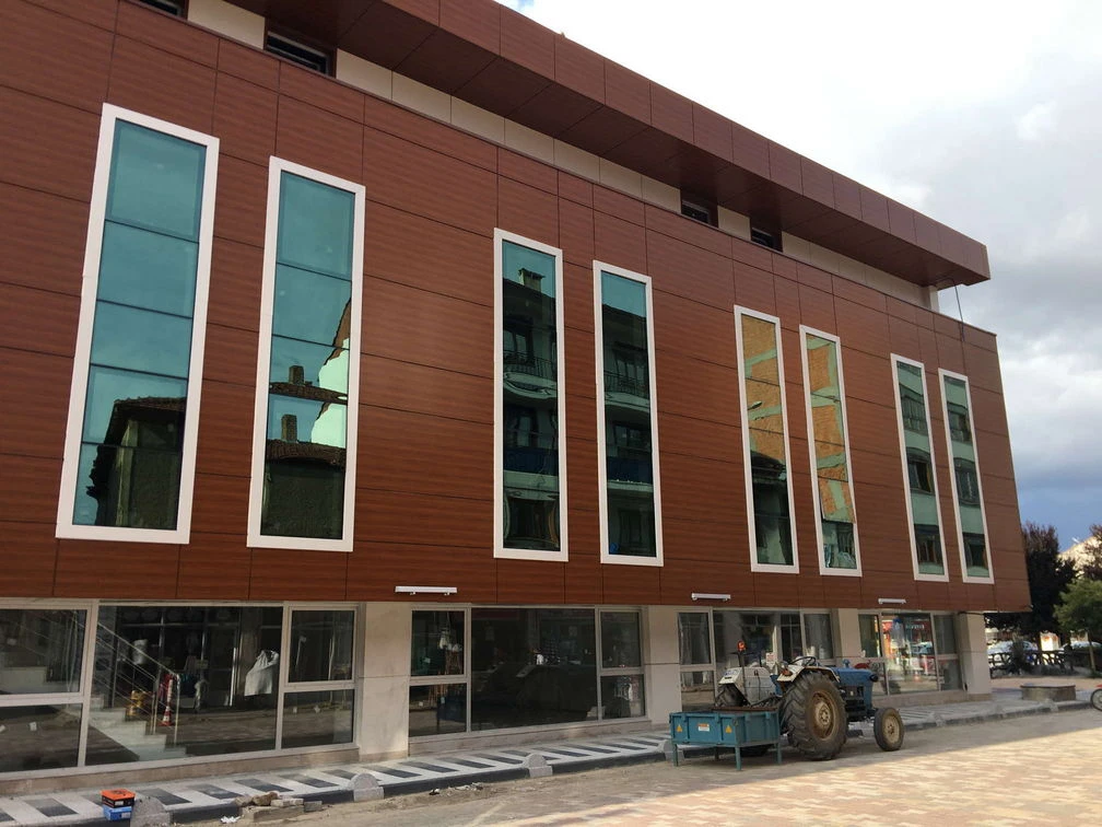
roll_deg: -1.7
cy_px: 414
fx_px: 923
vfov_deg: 48.2
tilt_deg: +17.5
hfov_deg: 61.7
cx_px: 551
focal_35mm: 29
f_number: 2.2
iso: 25
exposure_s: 1/601
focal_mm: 4.15
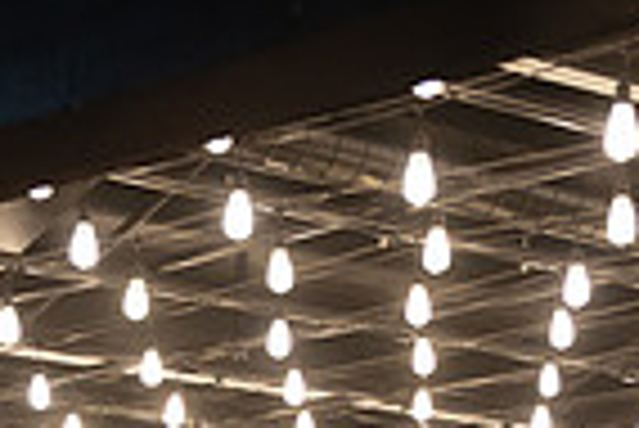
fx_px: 2754
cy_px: 795
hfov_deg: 13.2
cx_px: 310
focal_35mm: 155
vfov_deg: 8.5
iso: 2000
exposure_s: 1/125
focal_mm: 38
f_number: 2.8
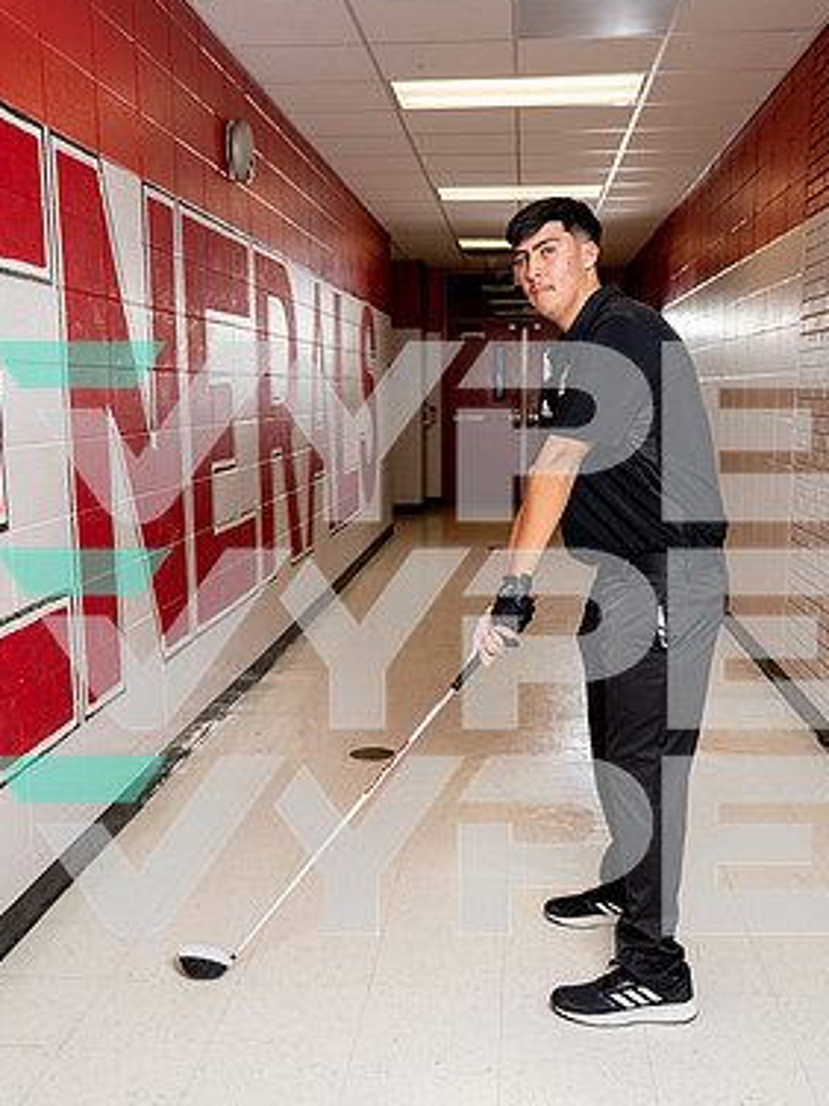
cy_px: 641
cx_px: 429
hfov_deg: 37.7
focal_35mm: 38
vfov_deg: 48.8
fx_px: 1213
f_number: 5.6
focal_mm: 33
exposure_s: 1/200
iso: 250
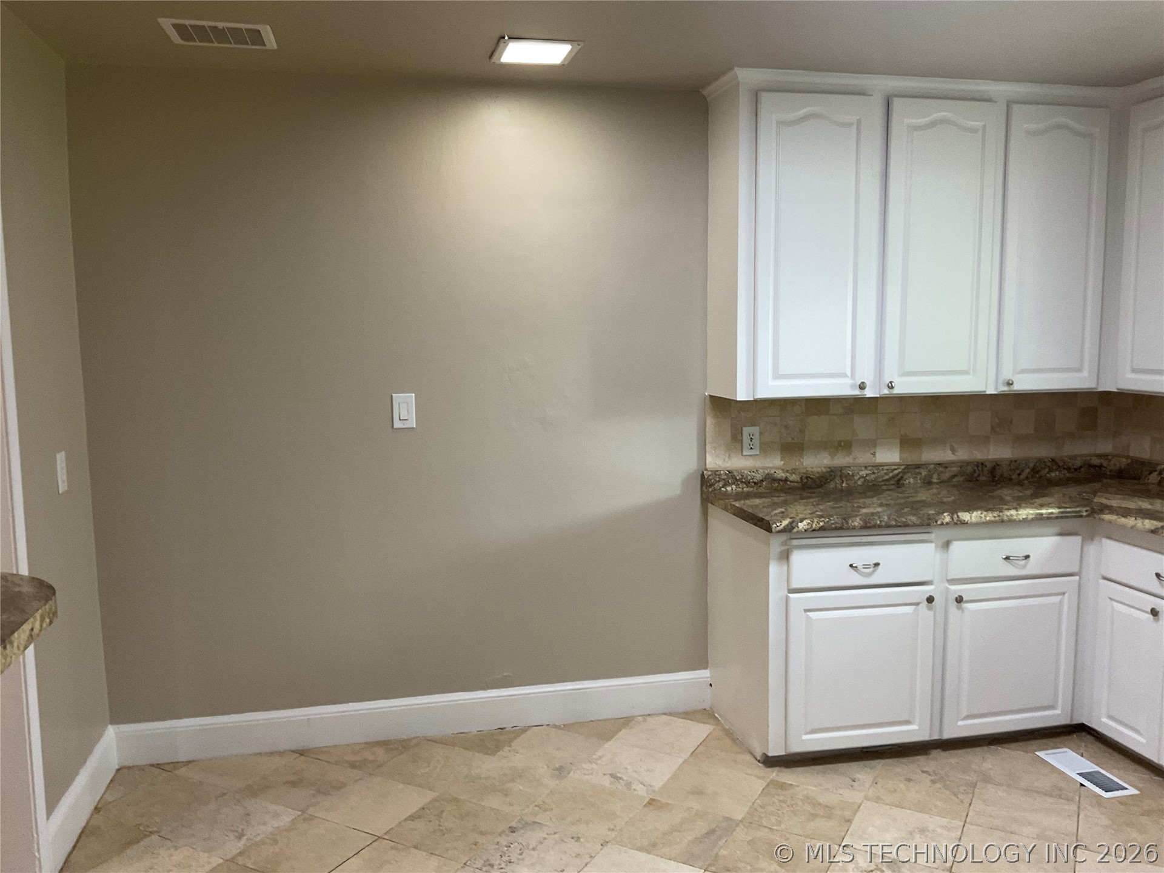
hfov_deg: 61.7
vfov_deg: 48.2
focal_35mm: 29
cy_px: 436
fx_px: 975
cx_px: 582
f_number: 1.8
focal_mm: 3
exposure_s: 1/60
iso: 125
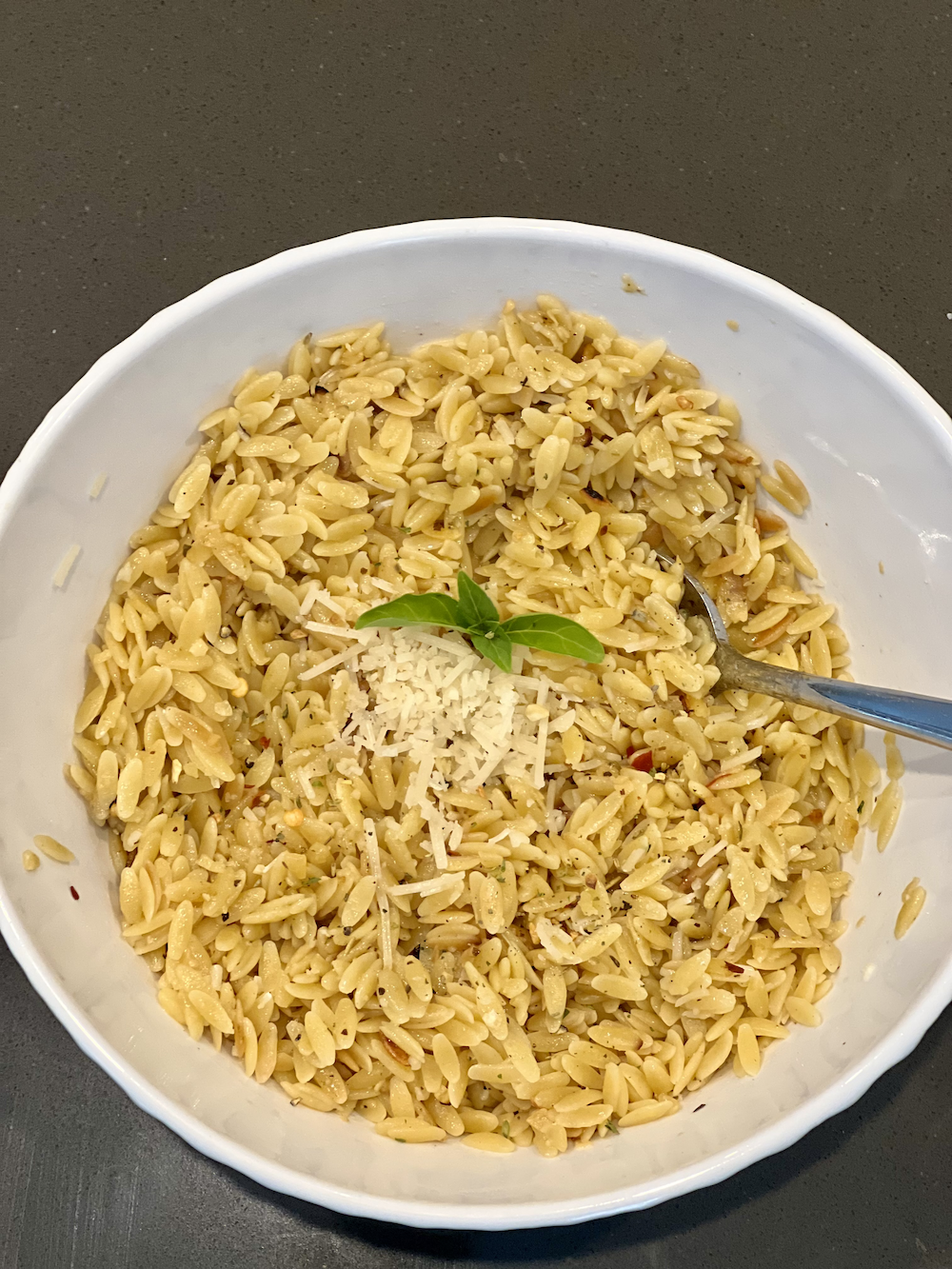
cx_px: 476
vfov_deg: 25.3
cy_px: 634
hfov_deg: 19.1
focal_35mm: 77
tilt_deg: -77.5
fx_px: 2823
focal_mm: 9
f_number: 2.8
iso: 250
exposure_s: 1/40
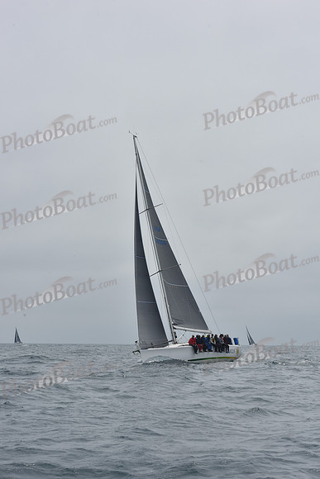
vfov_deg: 22.6
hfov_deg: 15.2
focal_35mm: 90
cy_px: 240
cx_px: 160
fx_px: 1199
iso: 250
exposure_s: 1/800
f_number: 13
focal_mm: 90
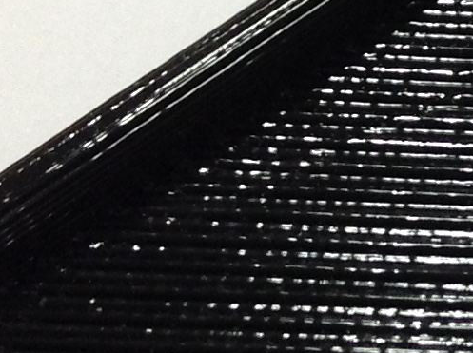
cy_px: 59
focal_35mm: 172
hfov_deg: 11.1
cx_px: 713
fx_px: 2346
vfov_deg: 8.6
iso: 40
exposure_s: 1/24
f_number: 2.4
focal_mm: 3.3
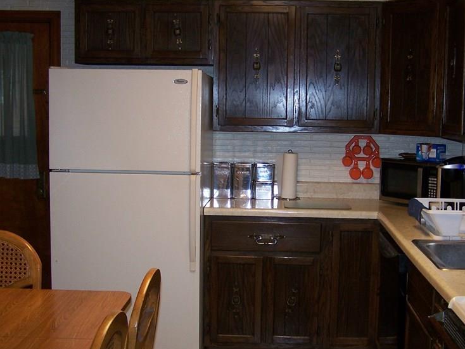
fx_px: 712
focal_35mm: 53
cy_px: 191
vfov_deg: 27.5
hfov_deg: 36.0
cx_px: 283
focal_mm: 6.3
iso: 140
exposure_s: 1/60
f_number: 2.8
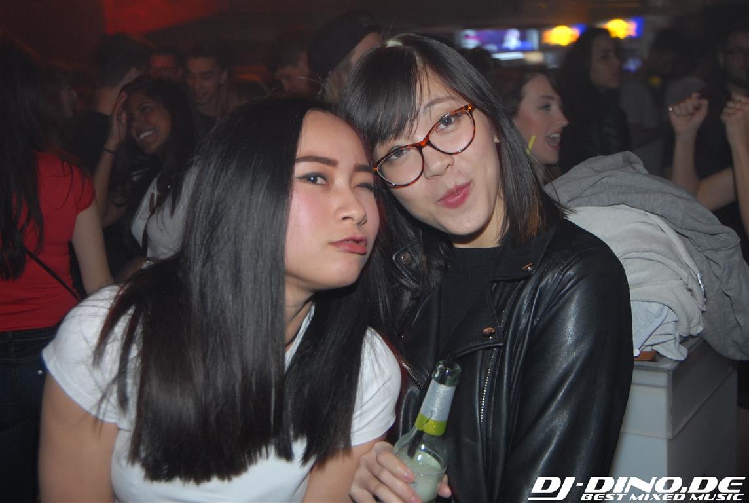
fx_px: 1001
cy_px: 252
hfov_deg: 41.0
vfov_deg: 28.2
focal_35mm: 48
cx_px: 374
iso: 400
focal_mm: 32
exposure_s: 1/6
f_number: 5.6
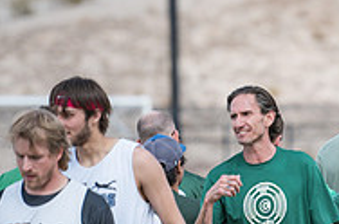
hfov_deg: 3.0
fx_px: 6373
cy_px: 287
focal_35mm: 679
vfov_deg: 2.0
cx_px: 438
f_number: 3.2
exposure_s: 1/2000
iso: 160
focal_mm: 200
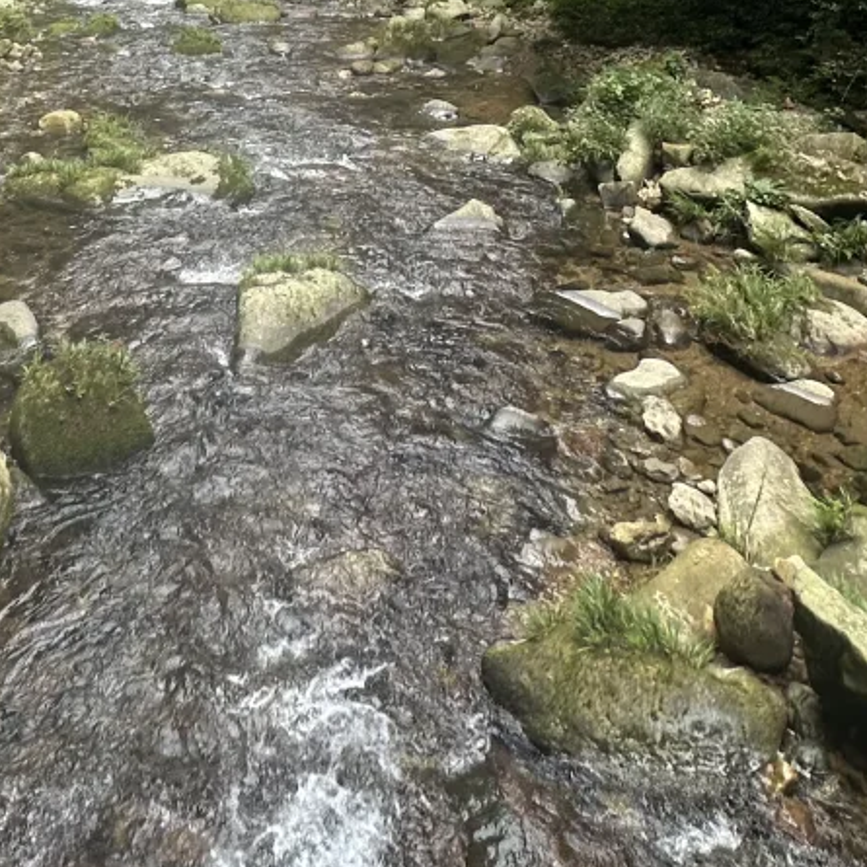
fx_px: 1133
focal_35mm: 40
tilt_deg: +11.0
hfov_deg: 40.8
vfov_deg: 27.5
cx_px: 230
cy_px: -454
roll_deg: -1.6
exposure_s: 1/120
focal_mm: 2.22
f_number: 2.2
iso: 40
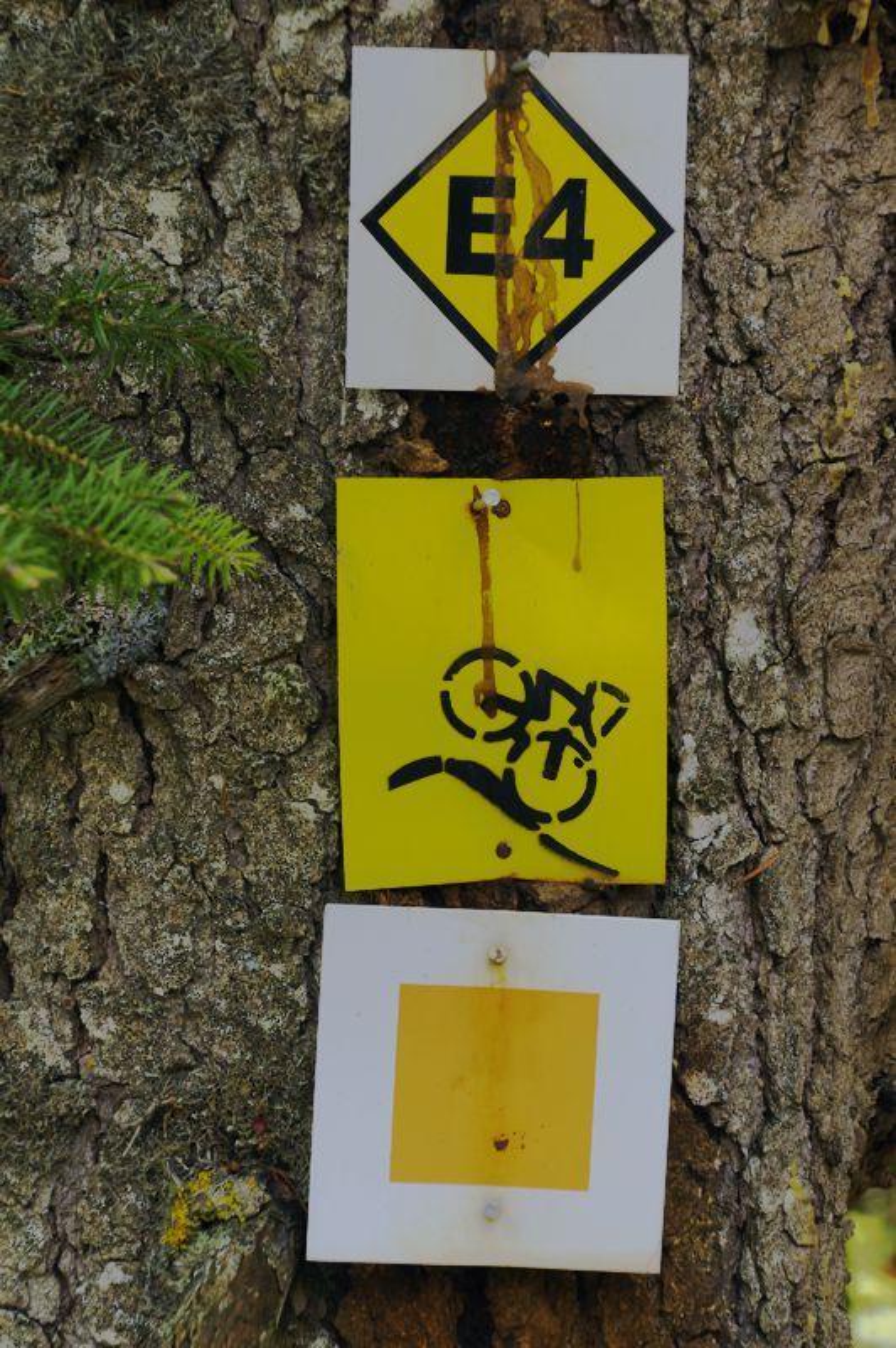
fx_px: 5310
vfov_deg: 14.5
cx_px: 448
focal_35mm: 142
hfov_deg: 9.6
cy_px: 674
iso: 100
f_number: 9
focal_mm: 95
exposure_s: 1/30
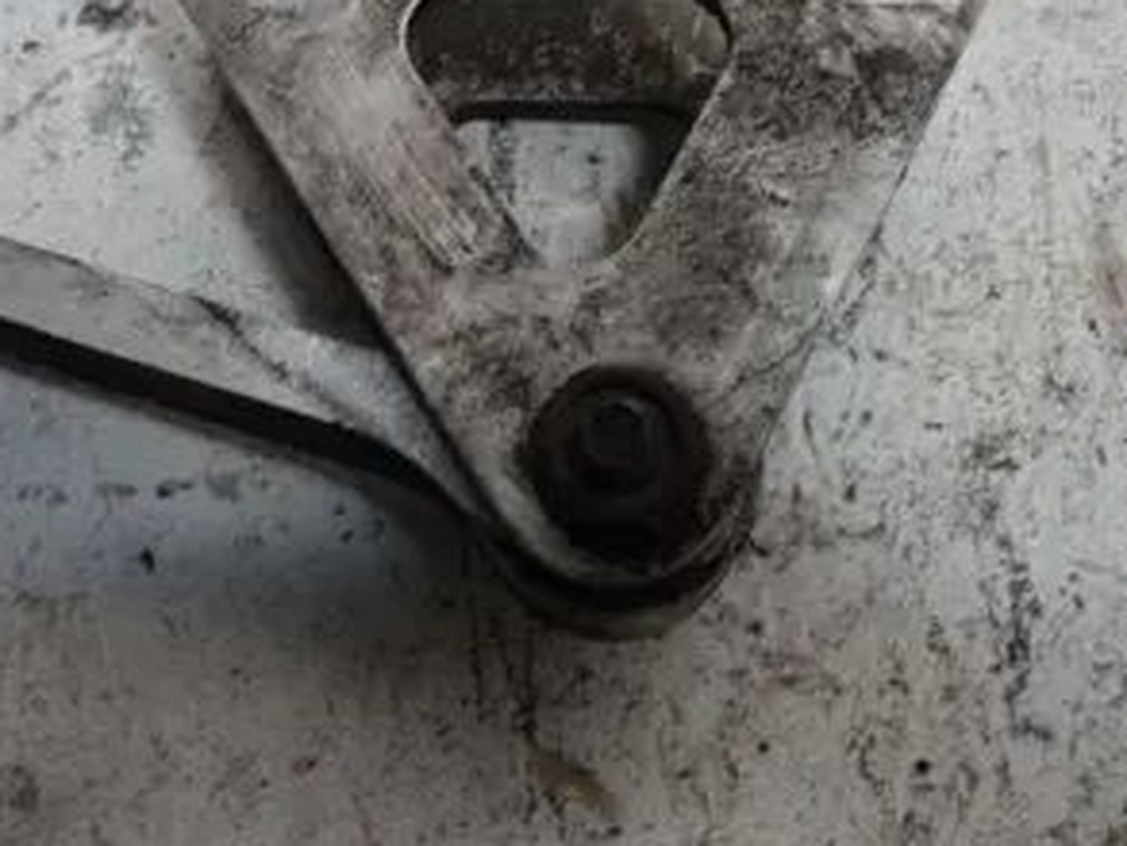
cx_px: 446
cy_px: 162
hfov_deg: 35.4
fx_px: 1759
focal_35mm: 54
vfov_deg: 26.5
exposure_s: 1/30
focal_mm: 5.5
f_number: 2.8
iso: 125
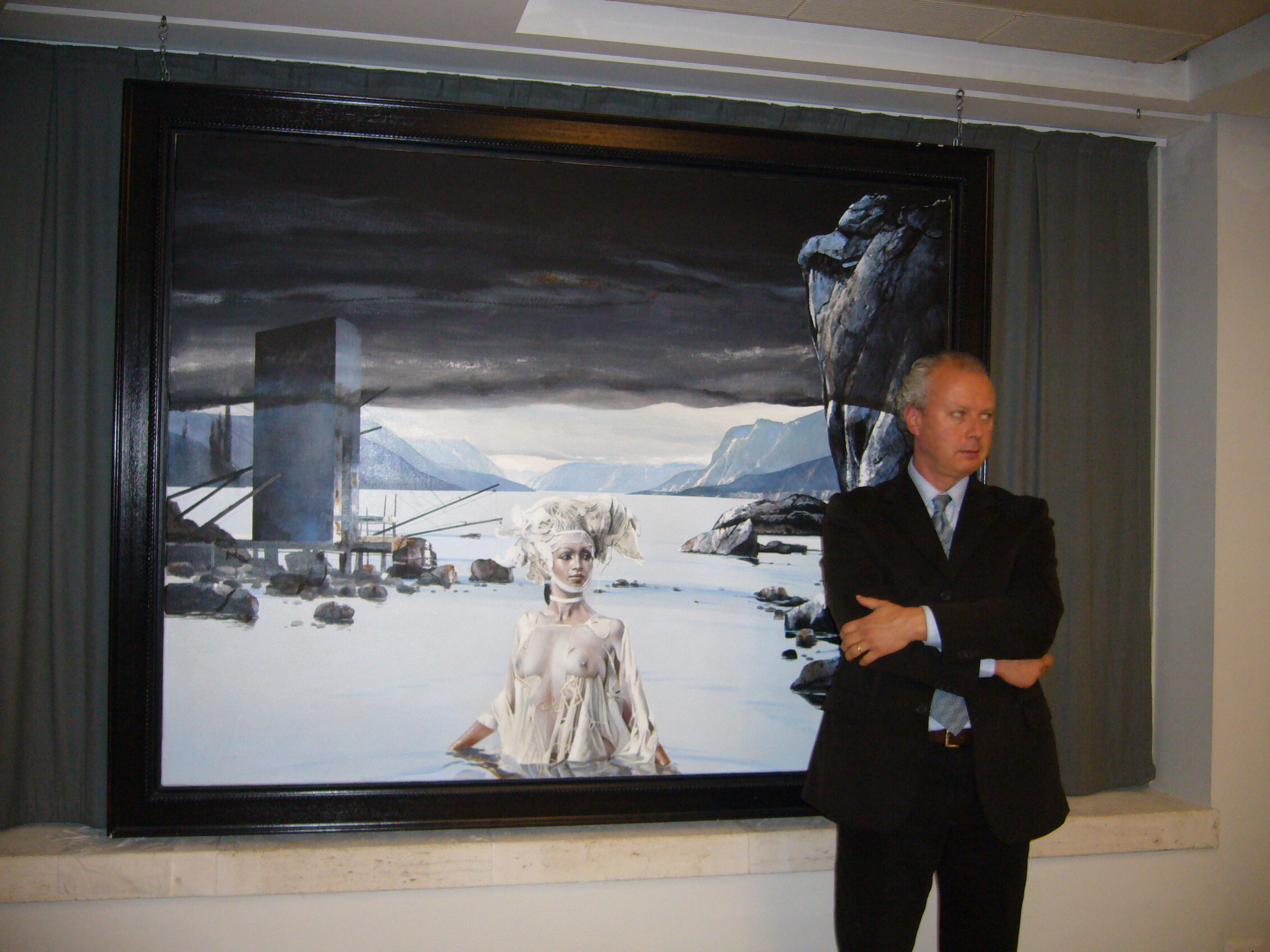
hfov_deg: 51.4
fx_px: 1321
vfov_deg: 39.7
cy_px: 476
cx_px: 635
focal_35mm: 36
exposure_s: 1/60
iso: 200
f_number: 2.9
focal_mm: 6
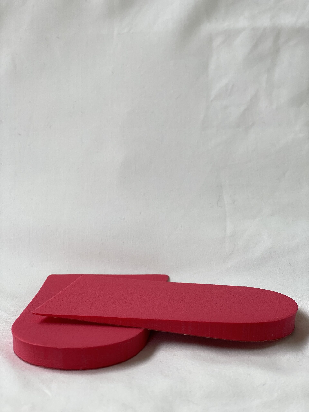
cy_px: 206
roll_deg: -0.2
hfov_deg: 28.0
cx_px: 154
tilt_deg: -16.7
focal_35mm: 52
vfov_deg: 36.8
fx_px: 619
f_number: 2
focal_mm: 6
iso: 20
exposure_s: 1/258
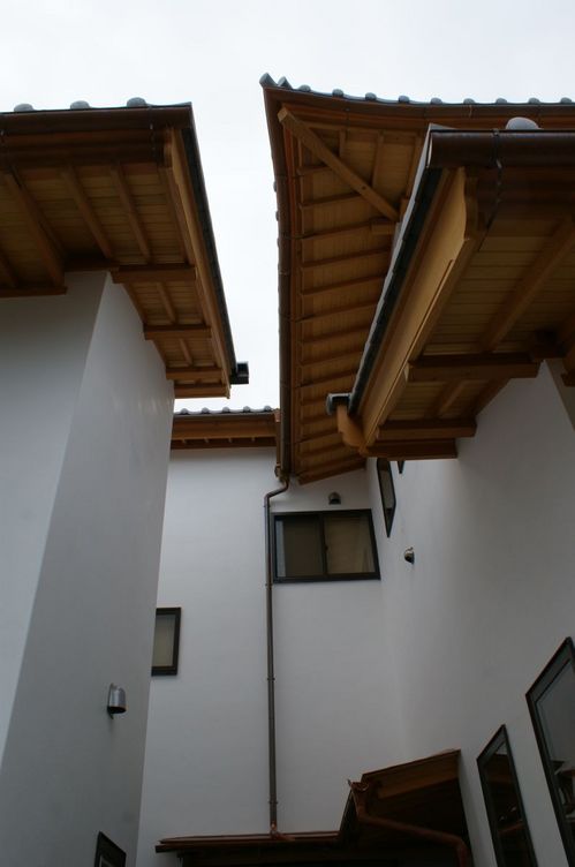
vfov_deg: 67.5
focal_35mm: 27
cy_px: 434
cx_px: 288
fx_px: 649
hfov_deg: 47.8
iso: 100
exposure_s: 1/160
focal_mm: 18
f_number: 10
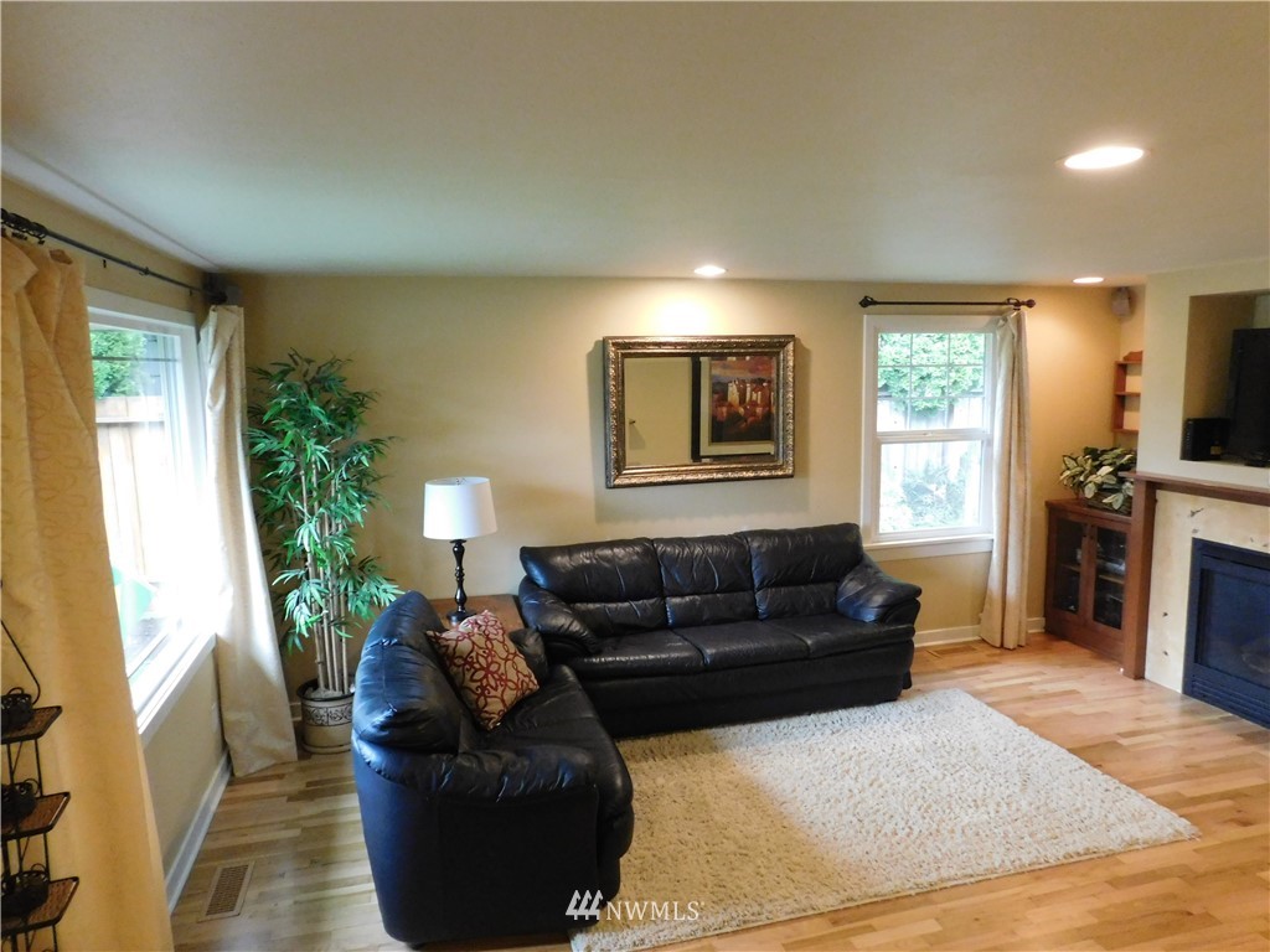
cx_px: 635
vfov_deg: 58.9
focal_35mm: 23
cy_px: 476
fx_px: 844
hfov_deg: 73.9
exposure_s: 1/30
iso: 560
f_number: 3
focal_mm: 4
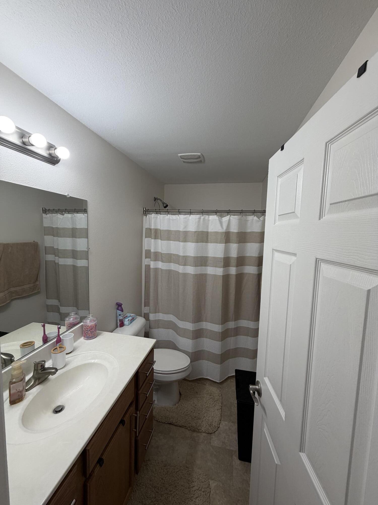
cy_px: 252
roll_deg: -0.5
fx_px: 204
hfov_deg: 85.7
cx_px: 189
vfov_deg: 102.1
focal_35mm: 14
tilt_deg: -6.0
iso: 100
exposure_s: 1/120
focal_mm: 2.22
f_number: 2.2
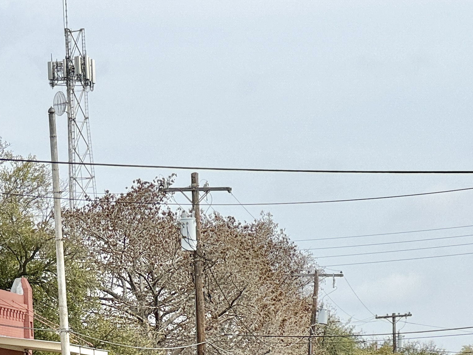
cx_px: -49
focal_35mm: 203
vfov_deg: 7.2
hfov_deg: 9.6
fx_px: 2774
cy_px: 451
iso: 25
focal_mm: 9
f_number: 2.8
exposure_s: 1/608
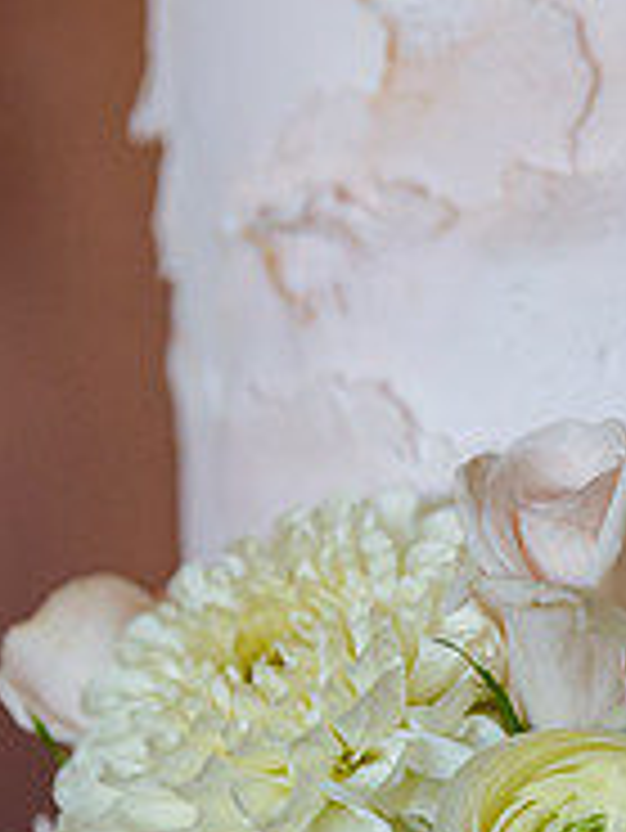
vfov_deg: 5.9
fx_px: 7996
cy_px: 826
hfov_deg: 4.5
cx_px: 714
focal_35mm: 332
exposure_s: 1/200
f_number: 4
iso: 2000
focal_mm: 98
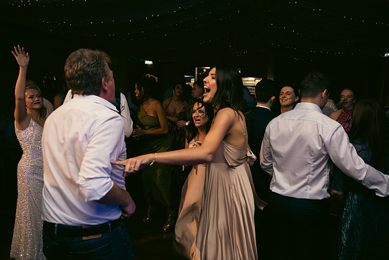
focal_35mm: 27
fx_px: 292
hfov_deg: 67.4
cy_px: 130
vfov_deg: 48.0
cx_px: 194
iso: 800
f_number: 3.5
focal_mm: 27
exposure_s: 1/160
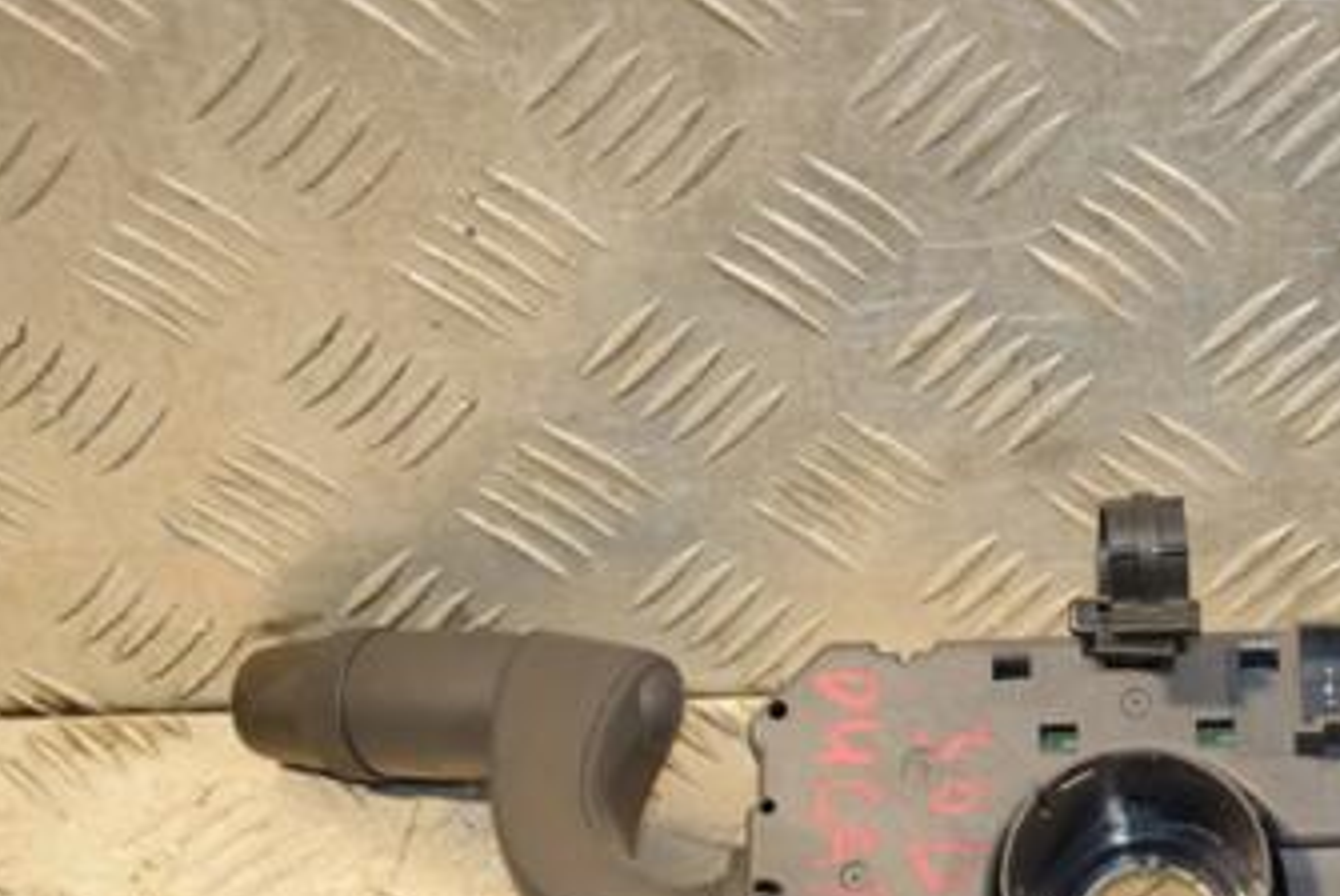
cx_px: 1168
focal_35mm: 94
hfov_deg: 21.3
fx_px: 3498
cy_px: 764
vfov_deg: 14.5
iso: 800
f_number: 5
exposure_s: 1/200
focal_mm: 35
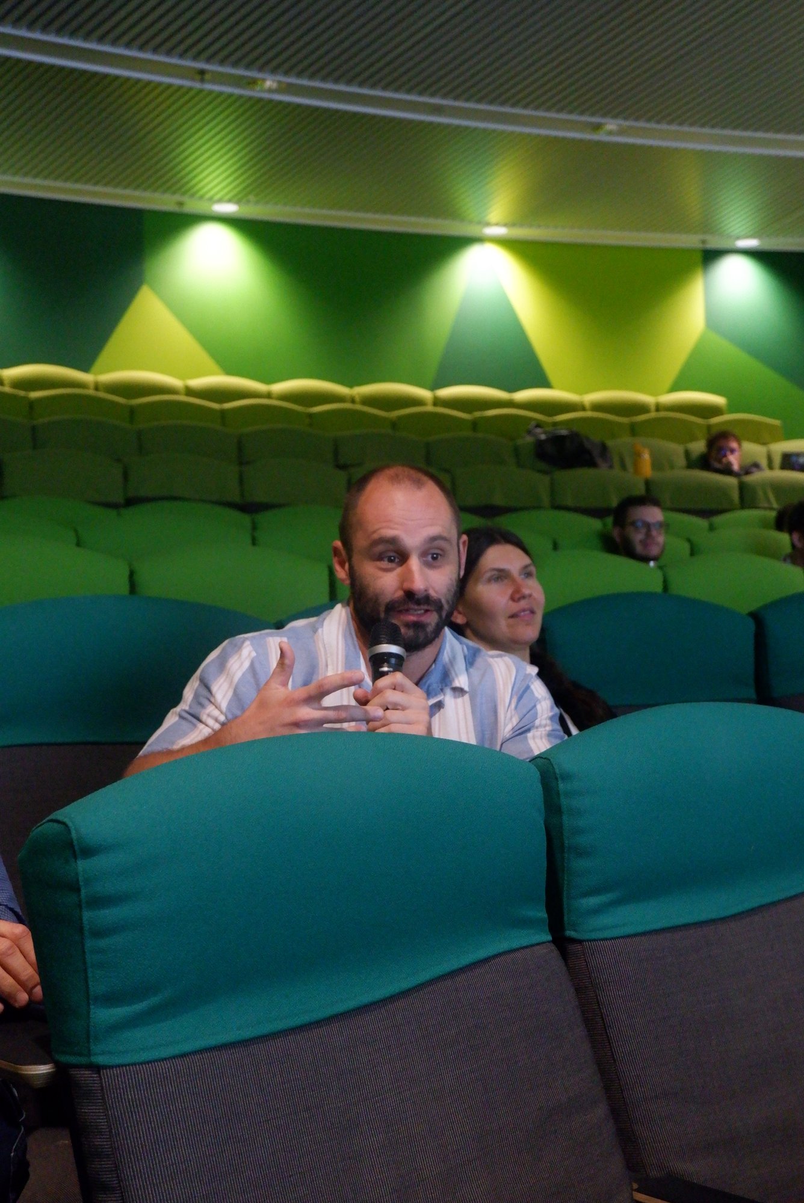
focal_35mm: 45
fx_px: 1505
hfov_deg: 29.9
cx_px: 402
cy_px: 602
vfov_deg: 43.6
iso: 6400
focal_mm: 30.5
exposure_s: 1/125
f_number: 4.7
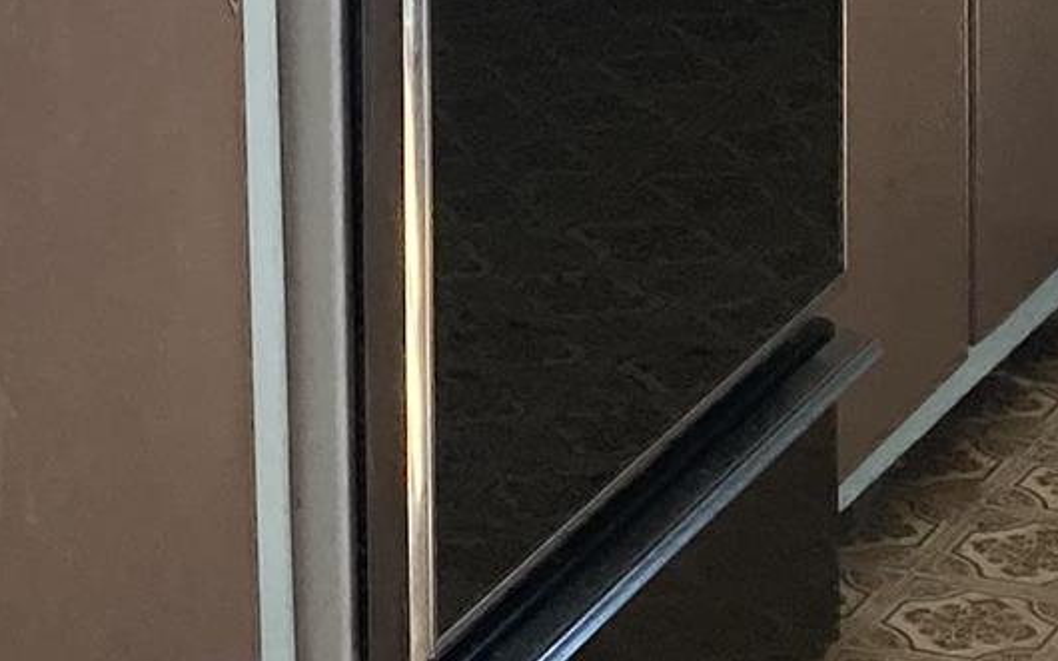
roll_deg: +1.1
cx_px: 713
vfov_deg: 7.3
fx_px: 4958
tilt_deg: -8.6
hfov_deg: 12.2
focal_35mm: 172
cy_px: -649
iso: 64
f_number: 1.8
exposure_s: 1/60
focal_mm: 3.99
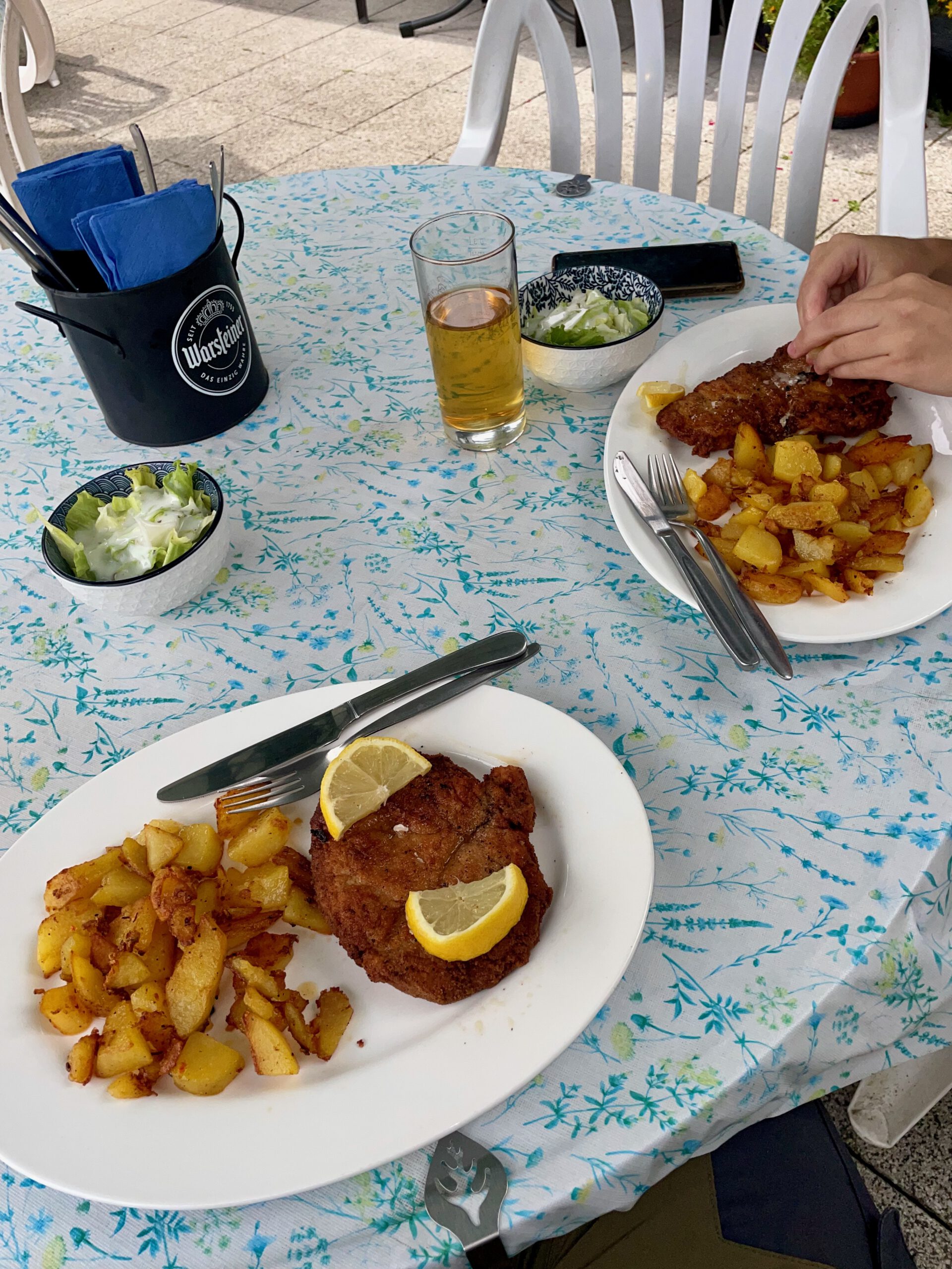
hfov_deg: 53.1
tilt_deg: -46.4
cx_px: 476
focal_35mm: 26
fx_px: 953
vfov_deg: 67.3
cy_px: 634
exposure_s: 1/2564
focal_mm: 4.2
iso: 32
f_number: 1.6
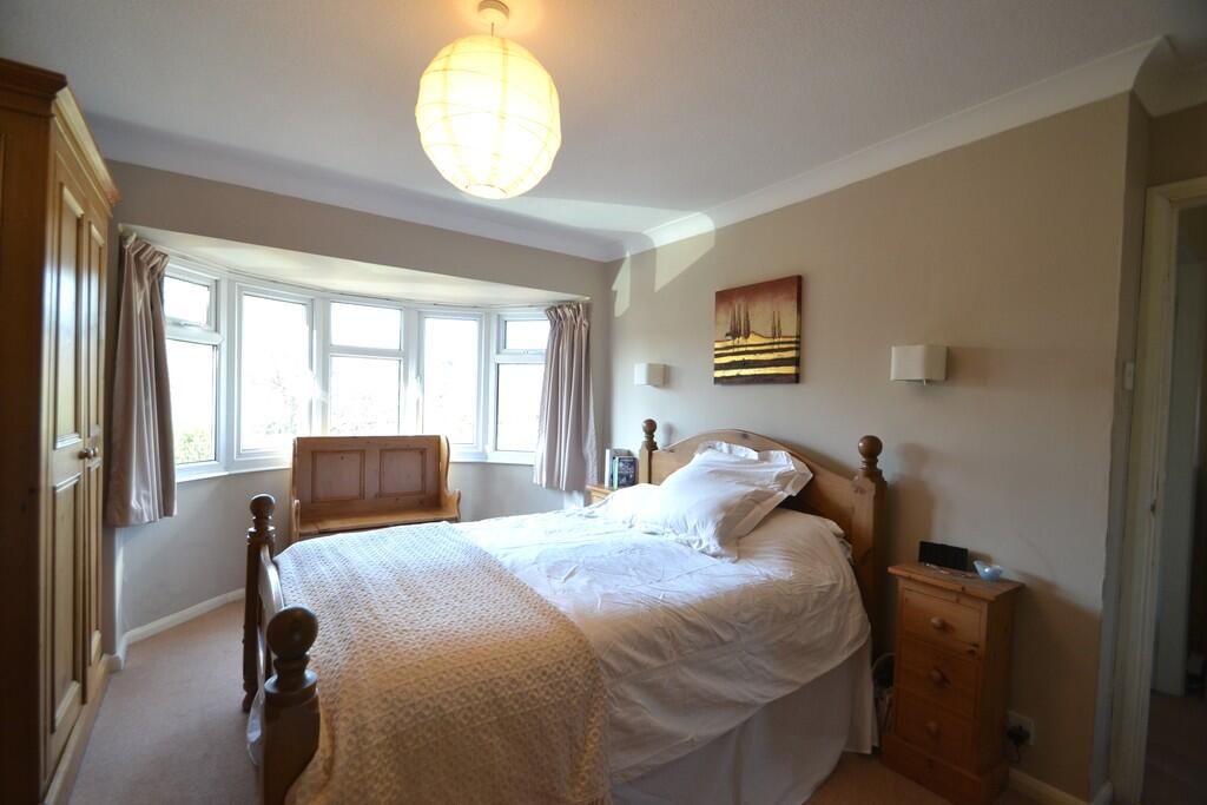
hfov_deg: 100.4
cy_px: 402
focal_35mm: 15
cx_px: 604
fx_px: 503
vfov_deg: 77.3
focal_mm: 10
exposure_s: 1/80
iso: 400
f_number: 4
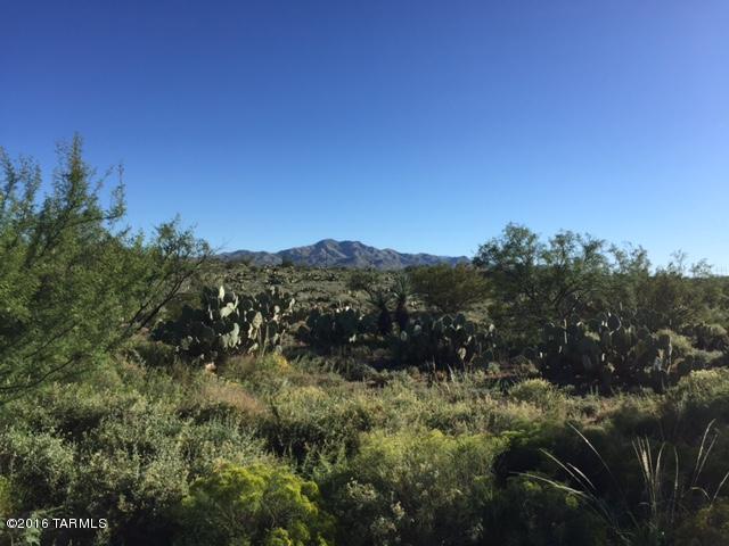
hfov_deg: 61.7
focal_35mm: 29
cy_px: 273
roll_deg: -1.4
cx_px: 364
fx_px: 611
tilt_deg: +0.5
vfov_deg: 48.2
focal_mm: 4.15
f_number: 2.2
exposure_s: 1/1799
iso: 32
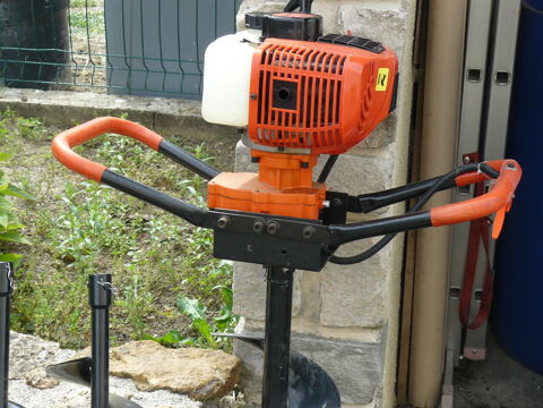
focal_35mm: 74
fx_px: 1161
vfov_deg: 19.9
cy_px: 204
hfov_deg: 26.3
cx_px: 272
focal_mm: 12.4
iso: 100
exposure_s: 1/200
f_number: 4
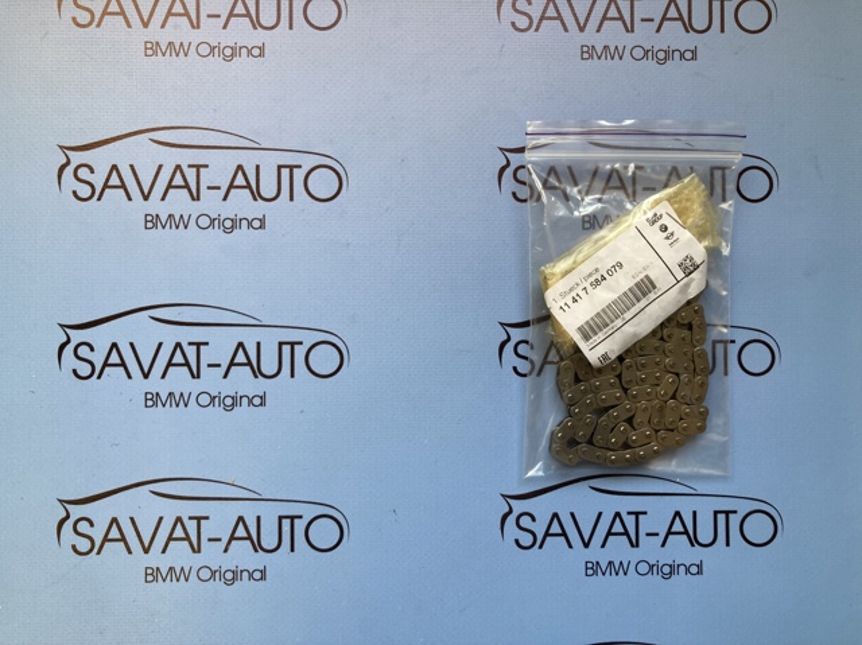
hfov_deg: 63.5
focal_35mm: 28
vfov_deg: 49.7
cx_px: 431
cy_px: 322
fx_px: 697
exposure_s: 1/121
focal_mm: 3.99
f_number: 1.8
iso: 40
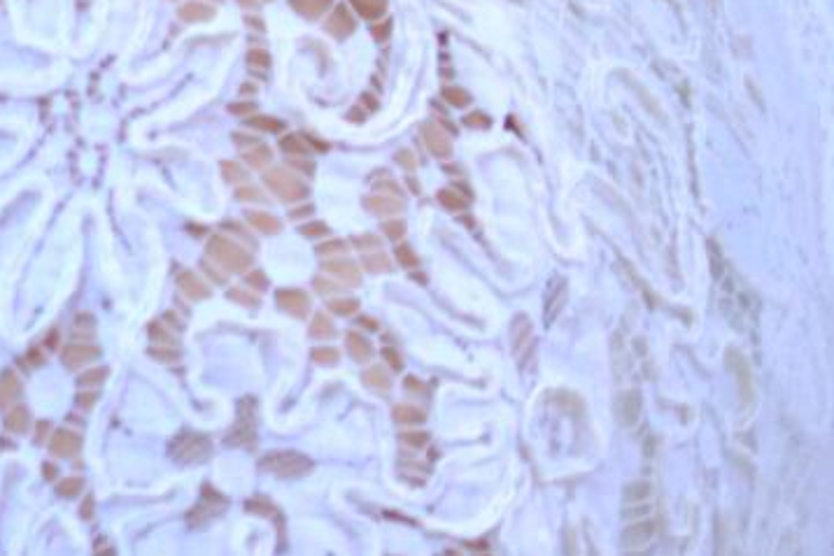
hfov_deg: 3.7
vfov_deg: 2.5
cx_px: -1437
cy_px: -646
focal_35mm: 543
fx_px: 12584
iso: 400
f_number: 5
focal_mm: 50.5
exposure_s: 1/110
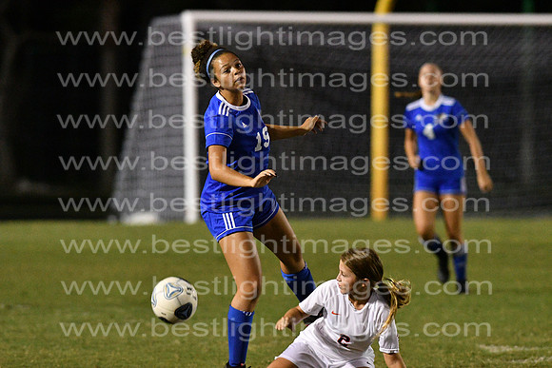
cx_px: 276
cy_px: 184
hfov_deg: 4.6
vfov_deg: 3.1
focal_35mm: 450
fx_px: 6901
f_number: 3.5
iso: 10000
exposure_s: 1/640
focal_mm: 300
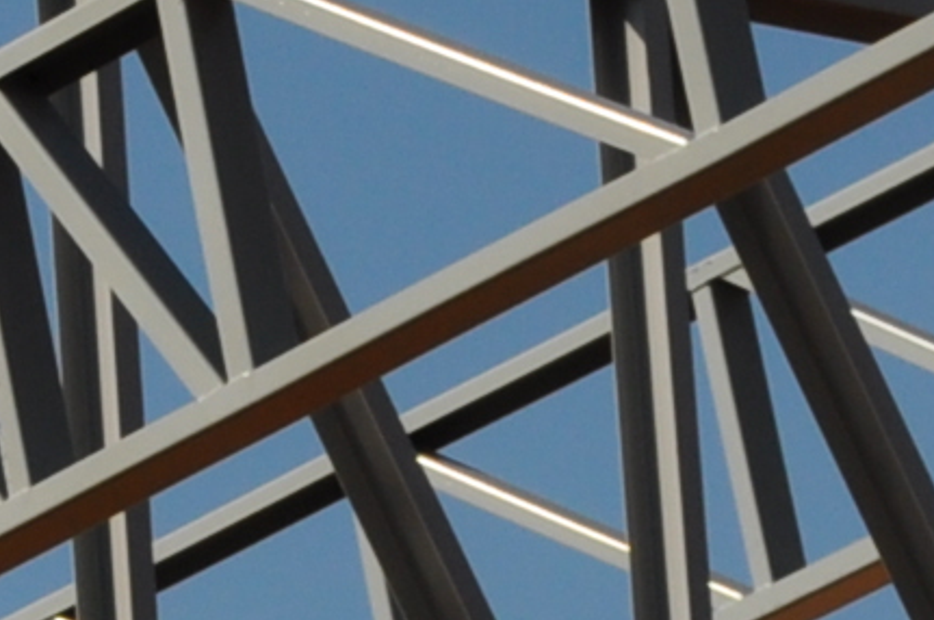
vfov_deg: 2.2
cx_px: -1838
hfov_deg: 3.3
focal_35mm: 616
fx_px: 15951
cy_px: 455
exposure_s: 1/400
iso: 200
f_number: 10
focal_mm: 55
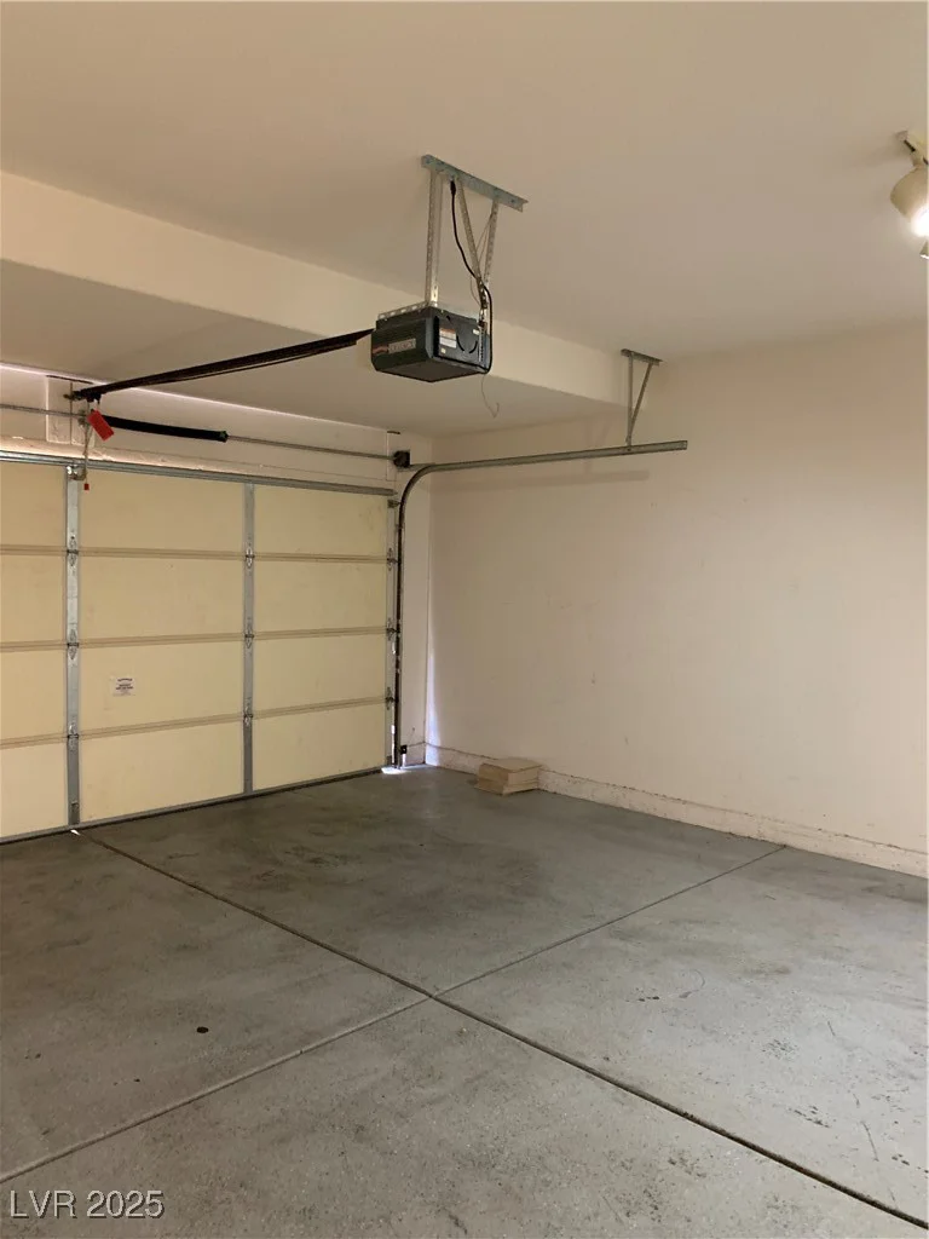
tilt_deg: -3.3
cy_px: 620
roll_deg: -2.7
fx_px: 930
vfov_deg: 67.3
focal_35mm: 26
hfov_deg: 53.1
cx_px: 464
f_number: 1.8
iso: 640
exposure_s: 1/30
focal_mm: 4.25
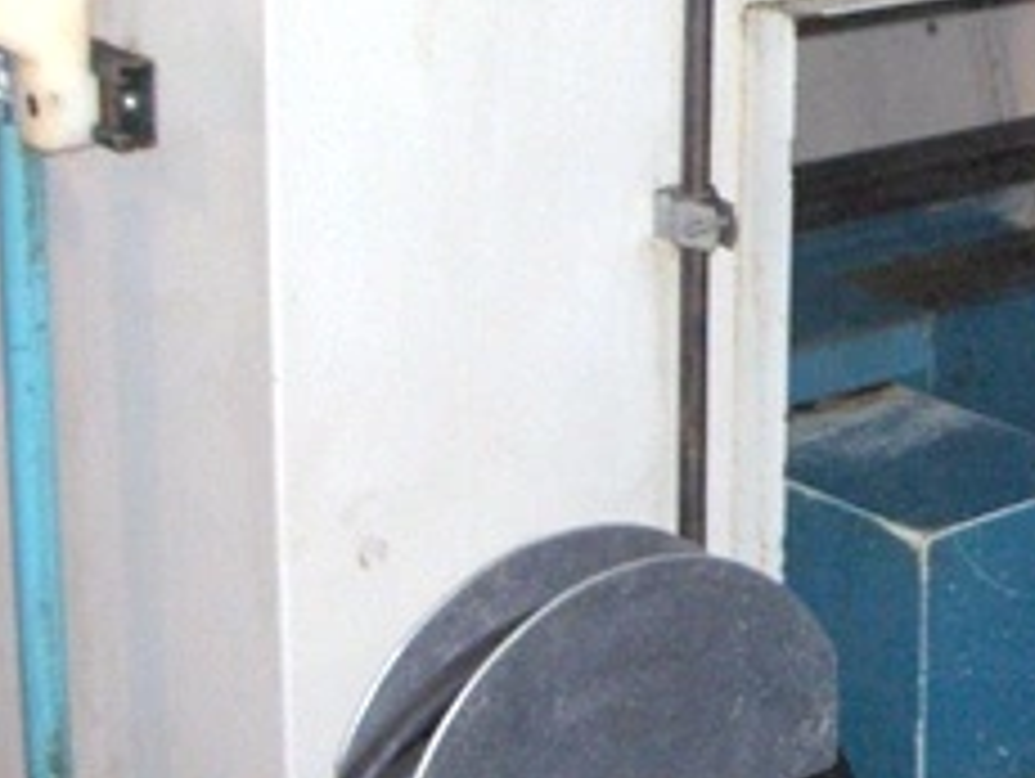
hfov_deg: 17.4
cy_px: 135
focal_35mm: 108
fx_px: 3233
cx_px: 1240
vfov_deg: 13.7
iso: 100
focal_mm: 8
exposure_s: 1/60
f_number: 2.8
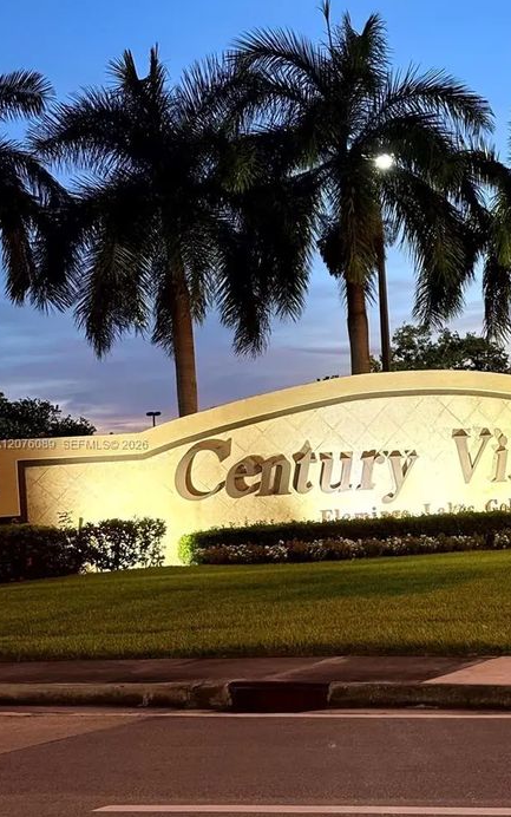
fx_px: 1514
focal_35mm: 68
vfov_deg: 30.2
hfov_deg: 19.1
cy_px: 445
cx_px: 369
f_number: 1.6
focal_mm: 5.96
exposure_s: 1/30
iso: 250
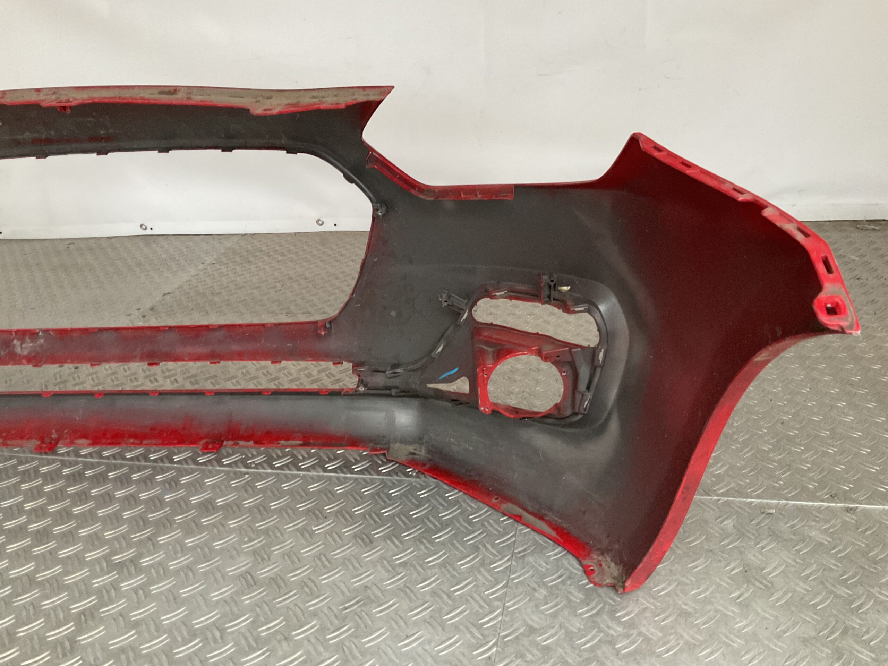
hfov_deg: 61.7
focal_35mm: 29
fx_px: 744
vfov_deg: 48.2
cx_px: 444
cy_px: 333
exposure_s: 1/60
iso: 250
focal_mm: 3
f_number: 1.8
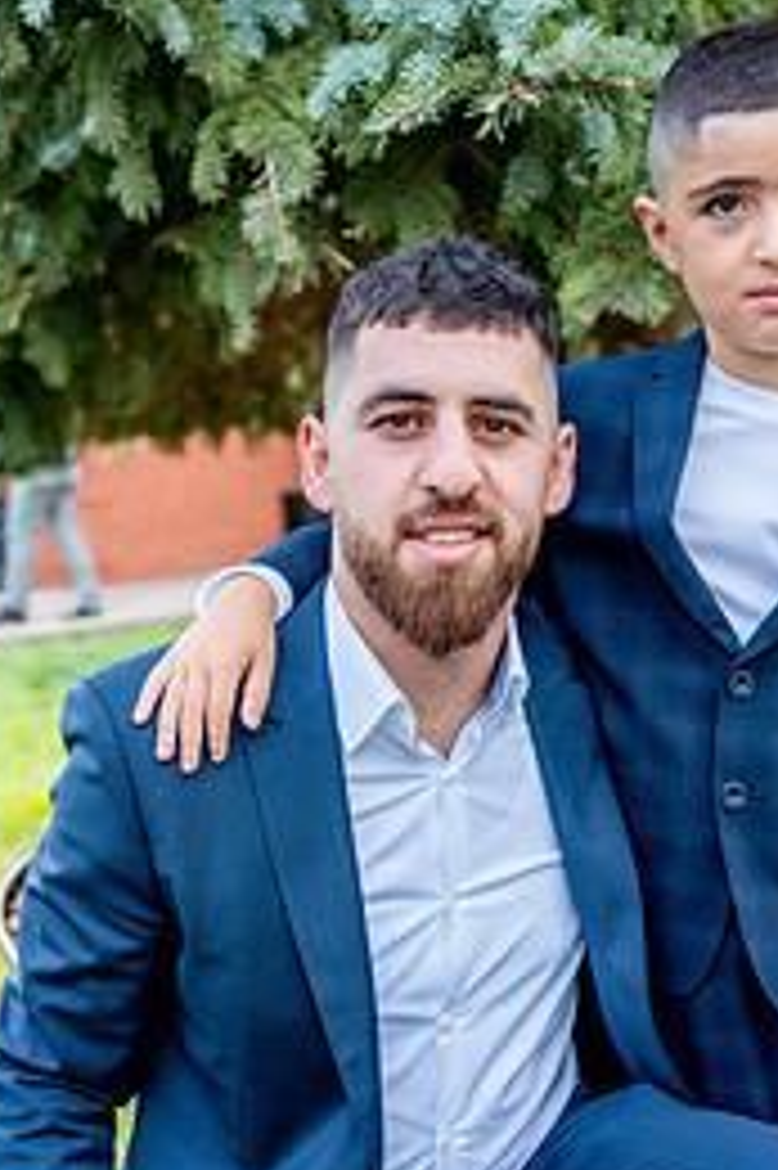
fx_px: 1461
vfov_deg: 43.1
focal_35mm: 45
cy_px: 765
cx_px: 535
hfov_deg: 29.6
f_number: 2.8
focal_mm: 26
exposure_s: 1/800
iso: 320
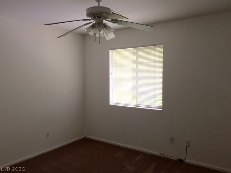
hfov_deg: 61.7
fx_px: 194
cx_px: 116
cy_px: 86
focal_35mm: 29
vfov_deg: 48.2
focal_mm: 4.15
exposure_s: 1/60
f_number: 2.2
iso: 40
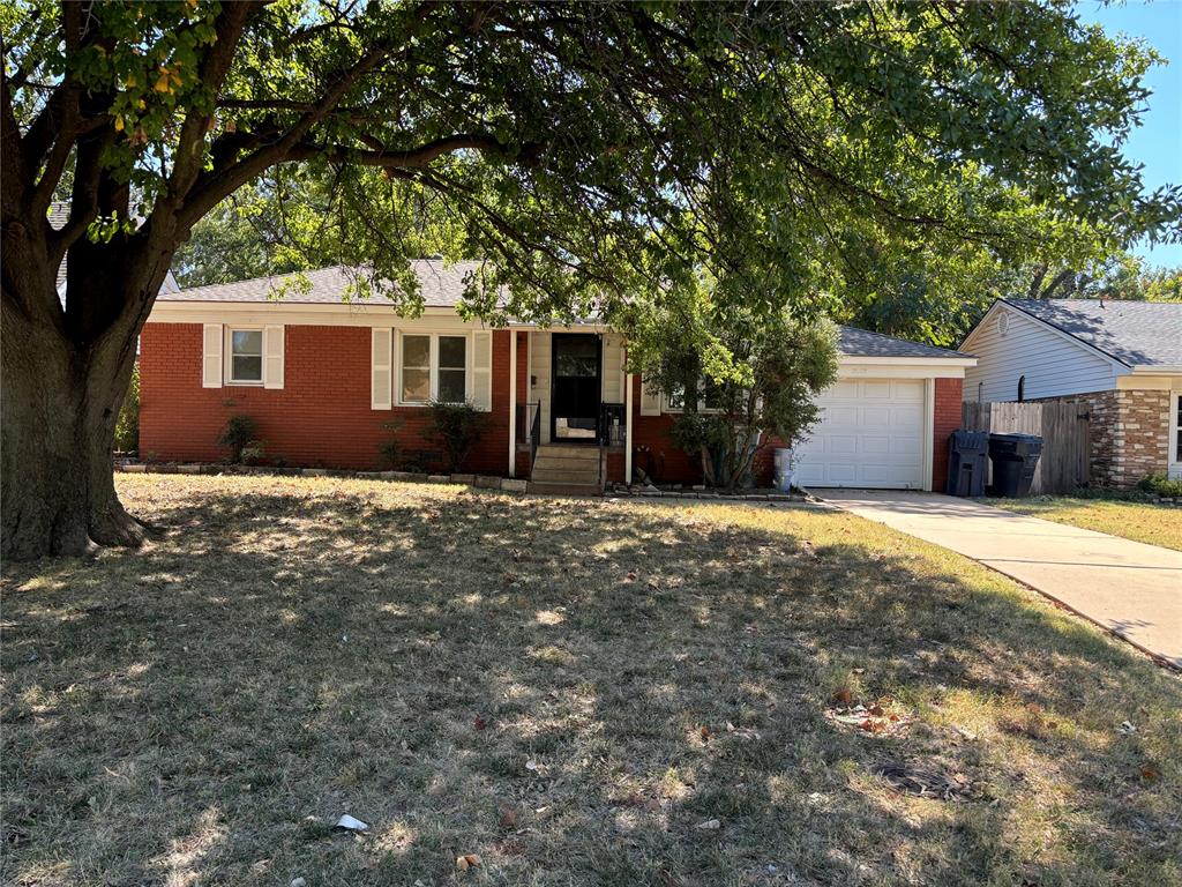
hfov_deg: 67.3
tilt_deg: -0.9
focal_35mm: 26
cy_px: 444
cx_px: 591
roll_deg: -1.7
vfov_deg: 53.1
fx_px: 888
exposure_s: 1/458
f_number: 1.6
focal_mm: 5.96
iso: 50
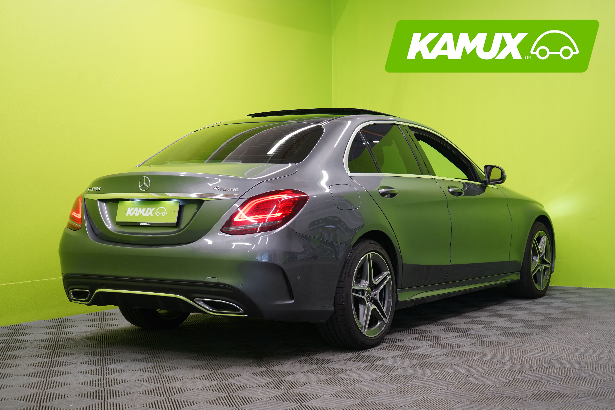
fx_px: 940
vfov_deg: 24.6
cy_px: 205
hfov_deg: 36.2
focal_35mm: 55
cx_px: 308
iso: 400
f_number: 5
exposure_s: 1/25
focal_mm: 55
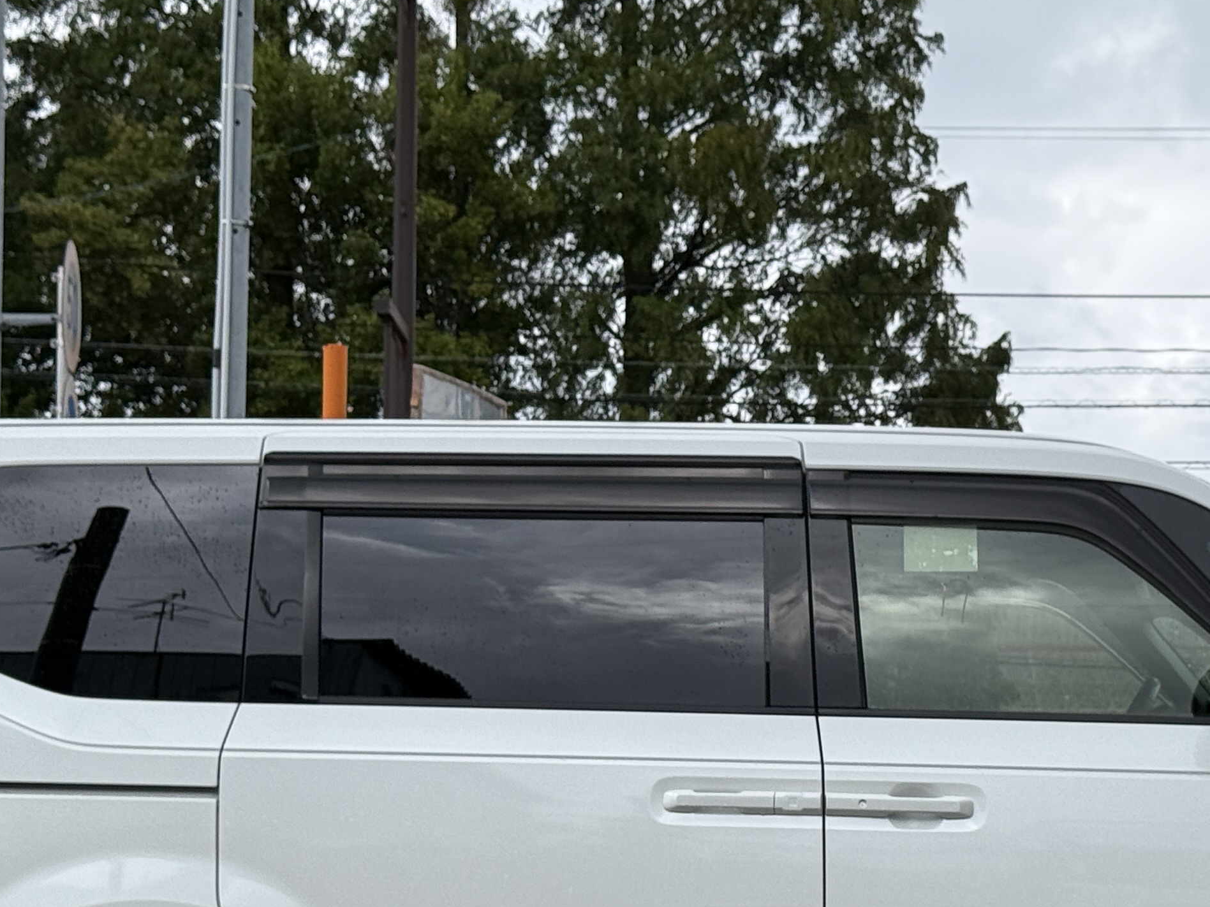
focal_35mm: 102
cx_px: 848
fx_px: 3566
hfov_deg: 19.2
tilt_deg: +3.7
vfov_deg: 14.4
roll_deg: -0.8
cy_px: 797
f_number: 1.78
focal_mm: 6.76
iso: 64
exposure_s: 1/2146
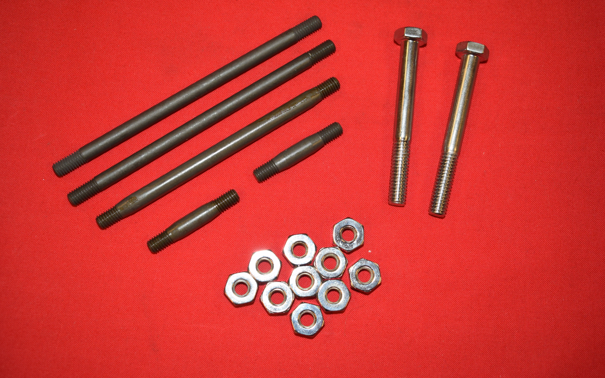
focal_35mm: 48
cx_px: 303
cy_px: 177
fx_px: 783
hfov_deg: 42.2
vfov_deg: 27.1
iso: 400
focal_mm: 31
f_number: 5
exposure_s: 1/125
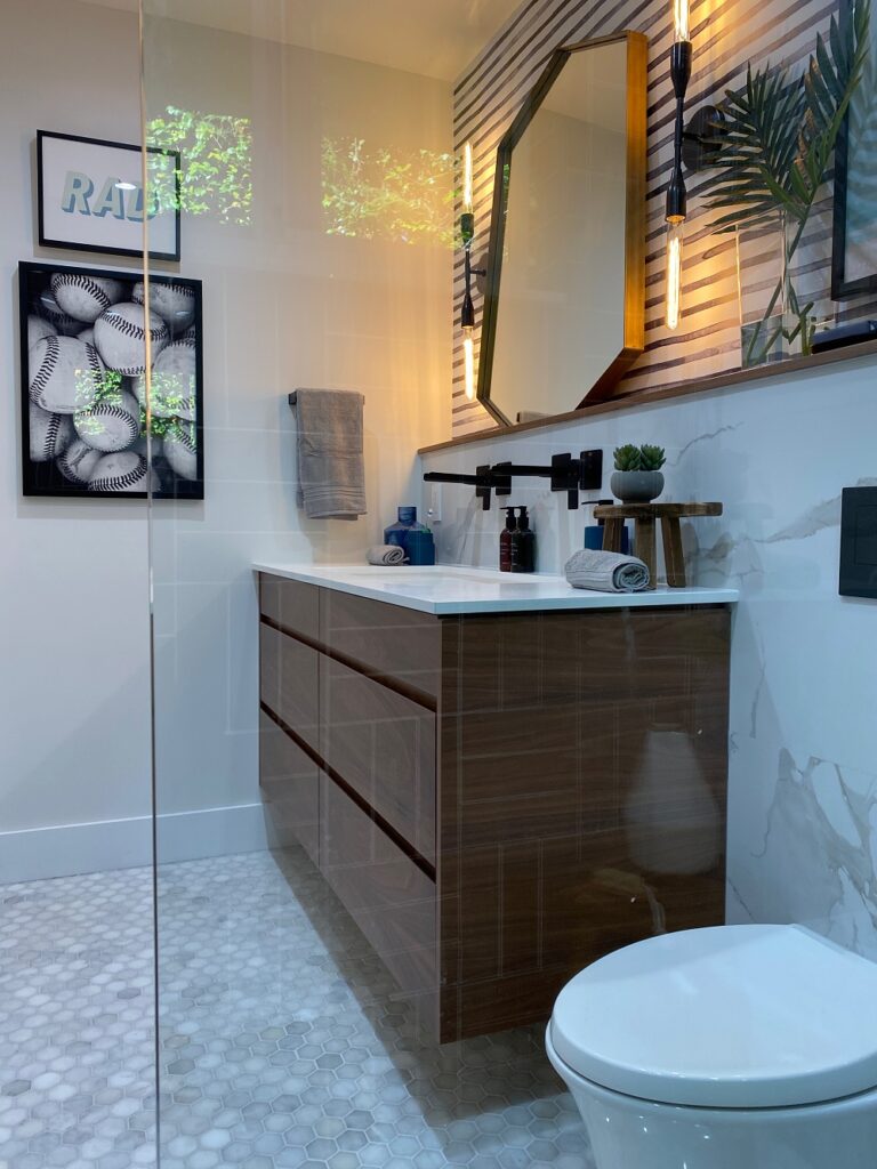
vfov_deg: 67.3
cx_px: 438
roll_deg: -0.6
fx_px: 878
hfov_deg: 53.1
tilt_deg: -2.3
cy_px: 584
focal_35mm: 26
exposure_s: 1/120
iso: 125
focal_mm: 4.25
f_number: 1.8
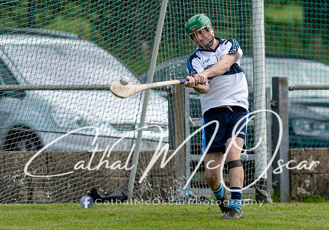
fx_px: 8935
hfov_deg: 2.1
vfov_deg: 1.5
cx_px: 177
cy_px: 148
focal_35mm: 964
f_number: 2.8
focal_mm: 300
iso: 110
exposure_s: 1/1600
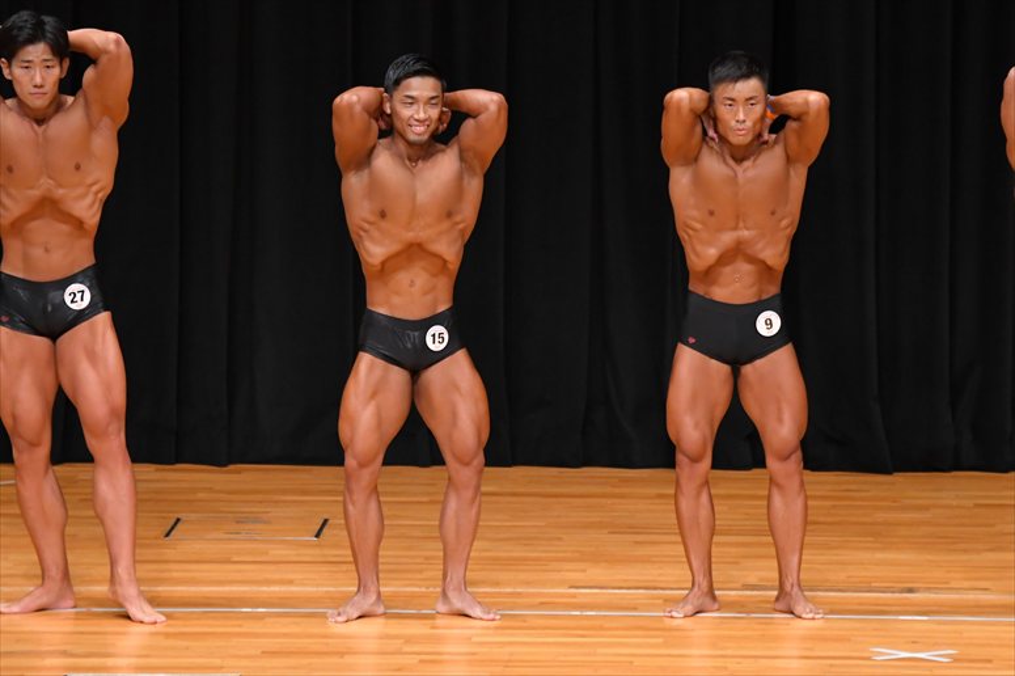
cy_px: 338
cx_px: 508
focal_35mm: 285
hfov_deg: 7.2
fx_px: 8032
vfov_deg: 4.8
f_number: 5.6
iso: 4000
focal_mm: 190
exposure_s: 1/400
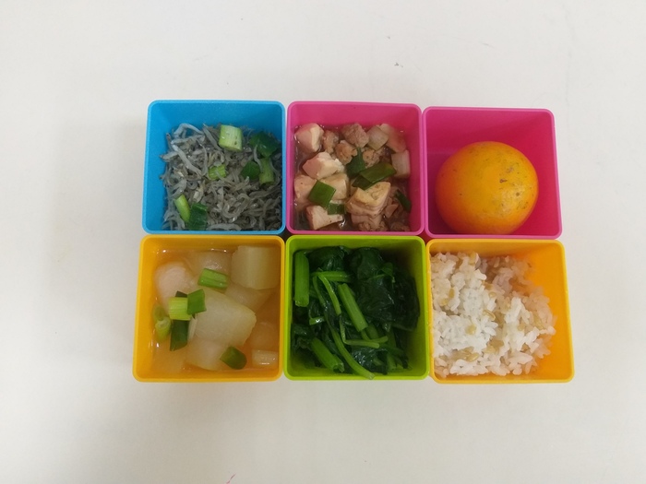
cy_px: 242
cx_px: 323
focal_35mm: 26
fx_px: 485
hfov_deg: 67.3
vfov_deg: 53.1
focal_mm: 3.93
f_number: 1.7
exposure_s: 1/60
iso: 160
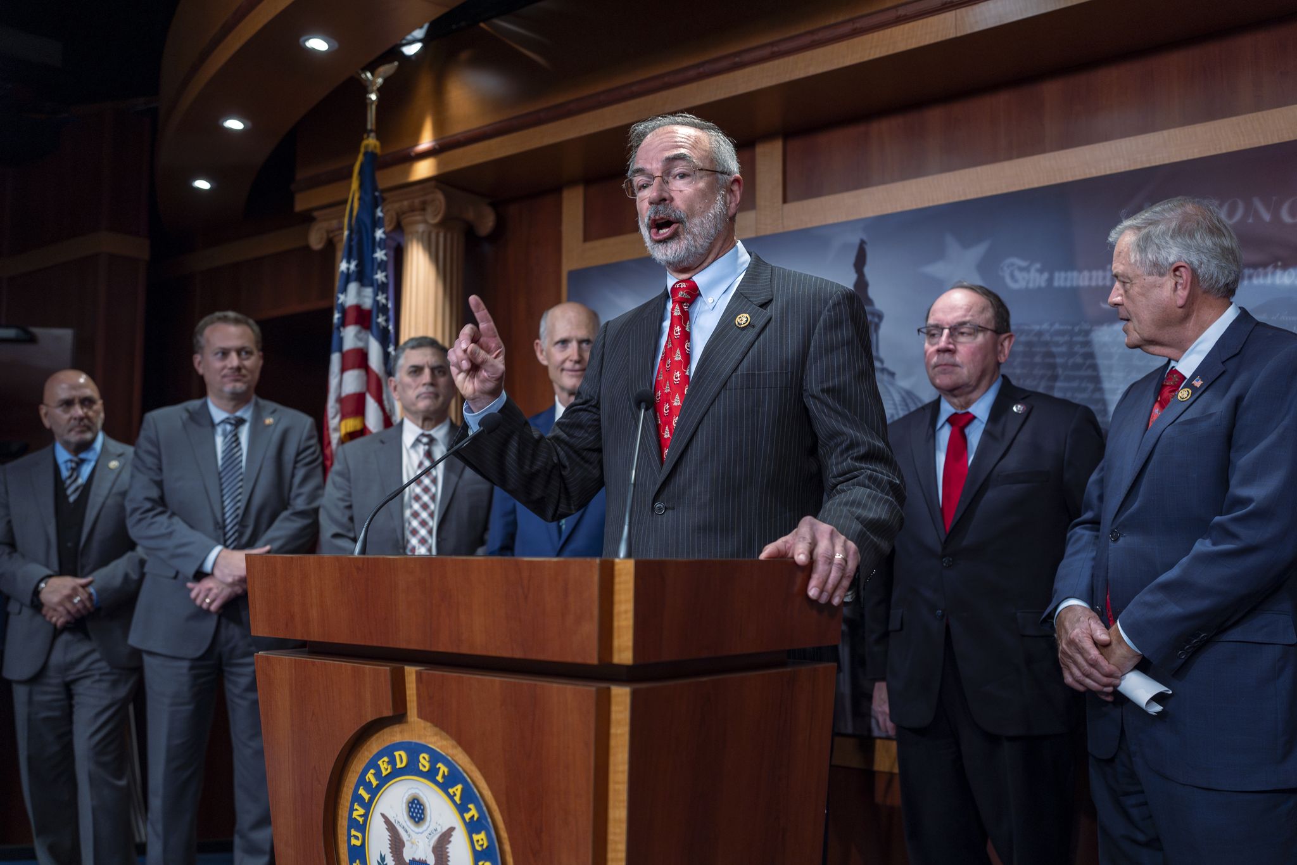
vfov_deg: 37.8
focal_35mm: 35
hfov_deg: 54.4
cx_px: 648
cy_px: 432
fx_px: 1261
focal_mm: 35
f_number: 2.8
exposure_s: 1/320
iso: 640
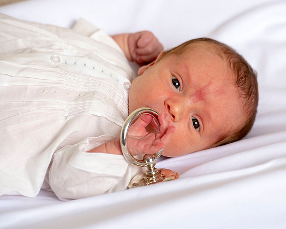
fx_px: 2361
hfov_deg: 6.9
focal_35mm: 279
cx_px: 170
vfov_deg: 5.5
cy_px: 132
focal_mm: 200
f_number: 5.6
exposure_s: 1/160
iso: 125
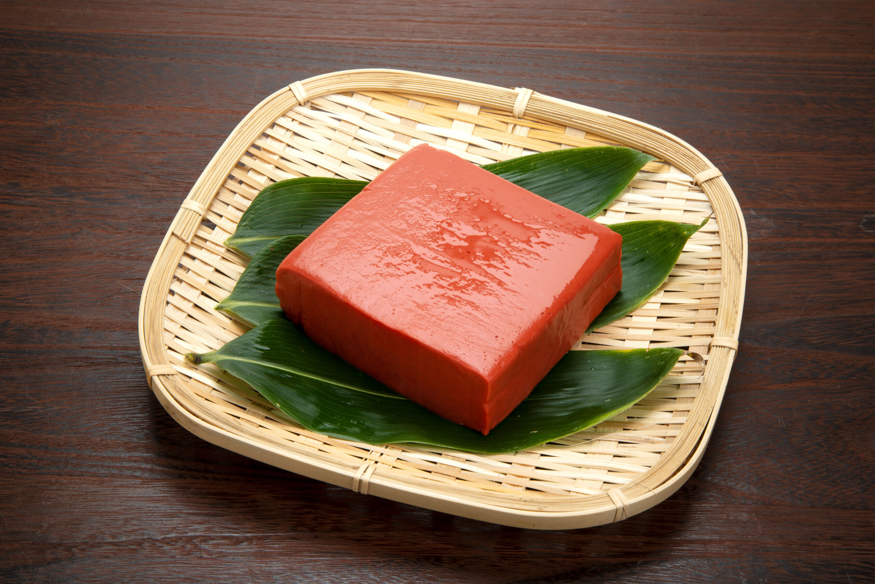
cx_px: 438
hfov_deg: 27.0
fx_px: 1824
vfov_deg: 18.2
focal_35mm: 75
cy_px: 292
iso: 100
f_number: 22
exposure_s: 1/80
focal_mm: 75
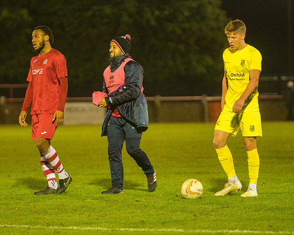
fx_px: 2866
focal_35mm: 329
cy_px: 118
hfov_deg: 5.9
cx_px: 129
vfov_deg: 4.7
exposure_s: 1/800
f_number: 2.8
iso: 5000
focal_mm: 195
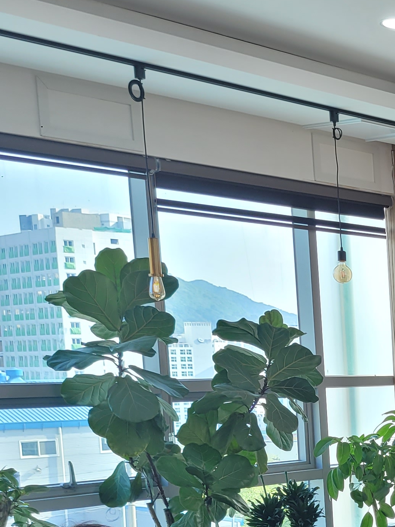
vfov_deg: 24.7
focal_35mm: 76
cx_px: 696
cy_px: 505
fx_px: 1156
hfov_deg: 16.5
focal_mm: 5.4
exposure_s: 1/120
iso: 50
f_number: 1.8
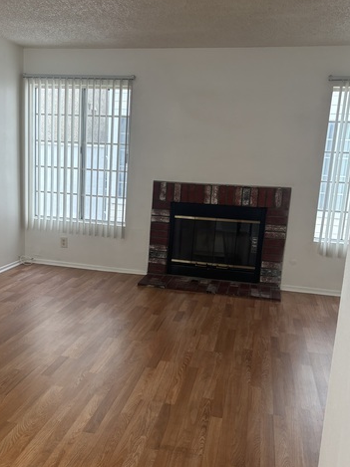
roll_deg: -3.5
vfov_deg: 50.1
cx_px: 129
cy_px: 259
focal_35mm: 37
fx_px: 499
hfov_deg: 38.3
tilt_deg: -11.7
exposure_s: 1/60
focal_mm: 5.96
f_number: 1.6
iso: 80
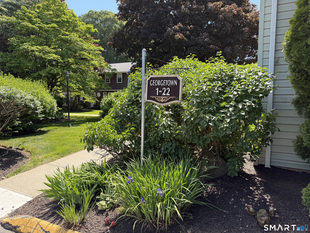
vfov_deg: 56.8
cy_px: 116
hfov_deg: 71.6
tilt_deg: -4.6
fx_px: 215
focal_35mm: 24
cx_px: 155
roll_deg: -0.6
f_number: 1.78
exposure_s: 1/1292
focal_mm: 6.76
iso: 100
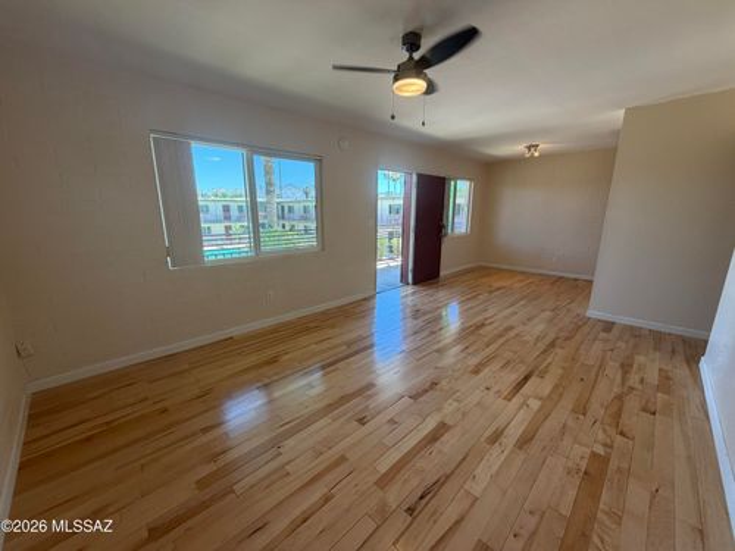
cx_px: 368
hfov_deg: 102.1
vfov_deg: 85.7
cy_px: 276
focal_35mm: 14
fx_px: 297
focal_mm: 2.22
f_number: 2.2
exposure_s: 1/120
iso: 125
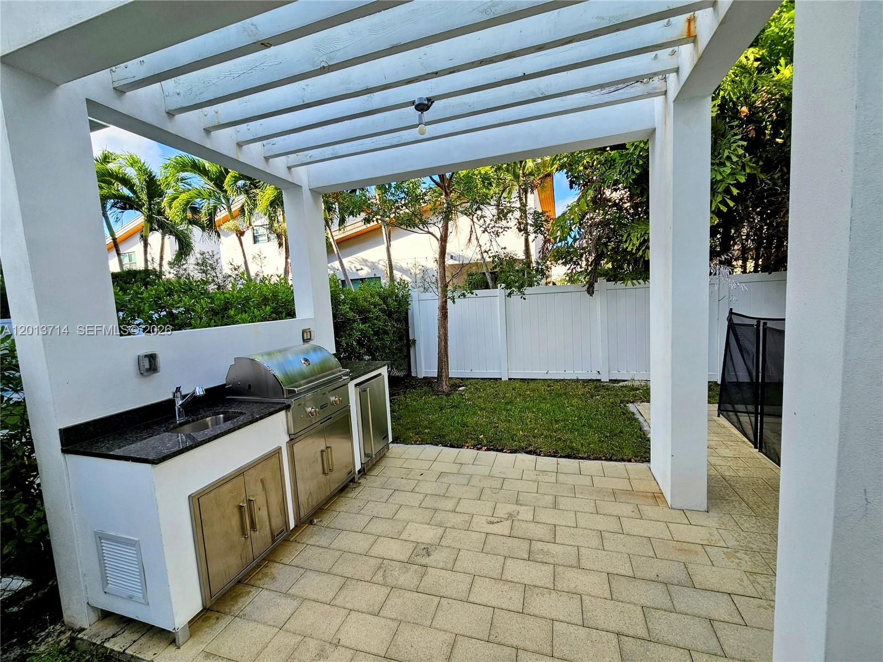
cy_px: 331
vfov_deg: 89.9
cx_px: 442
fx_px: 332
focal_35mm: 13
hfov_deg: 106.2
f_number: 2.2
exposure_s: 1/356
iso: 50
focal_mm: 2.2
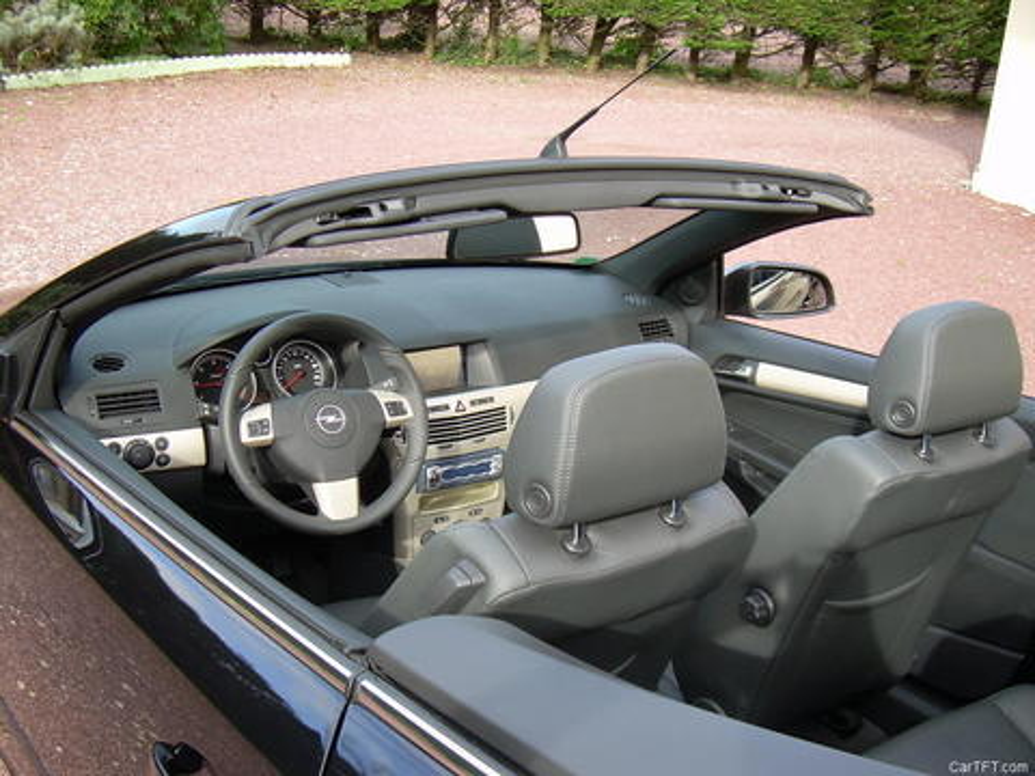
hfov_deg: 42.9
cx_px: 518
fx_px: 1316
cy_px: 388
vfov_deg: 32.9
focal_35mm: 44
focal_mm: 7.2
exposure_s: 1/125
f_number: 2.9
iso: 50
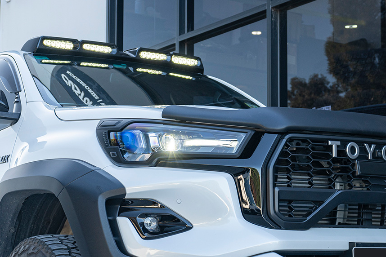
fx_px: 697
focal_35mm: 65
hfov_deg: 30.9
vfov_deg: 20.7
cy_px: 199
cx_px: 150
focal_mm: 31
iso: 125
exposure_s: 1/60
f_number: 4
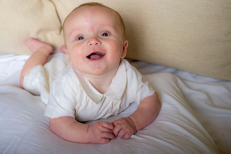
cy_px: 77
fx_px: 353
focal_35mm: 55
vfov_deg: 24.6
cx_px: 116
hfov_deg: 36.3
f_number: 5
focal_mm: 55
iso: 200
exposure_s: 1/200
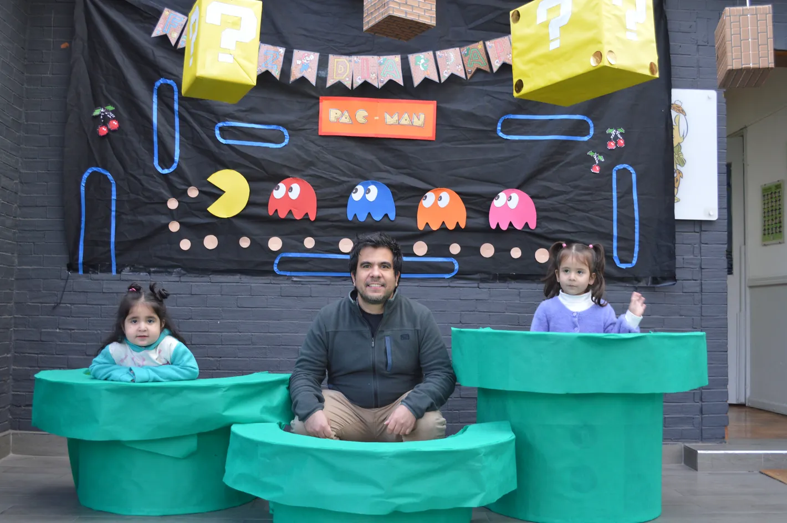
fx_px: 786
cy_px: 262
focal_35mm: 36
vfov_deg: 36.8
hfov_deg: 53.2
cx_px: 394
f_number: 4
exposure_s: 1/60
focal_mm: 24
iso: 400
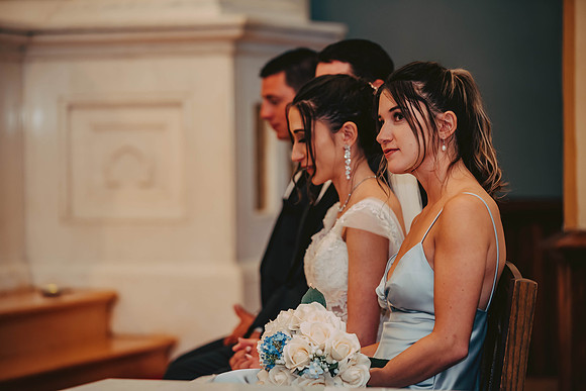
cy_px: 196
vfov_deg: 10.2
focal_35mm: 135
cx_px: 293
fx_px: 2198
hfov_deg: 15.2
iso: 800
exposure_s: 1/80
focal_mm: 135
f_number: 2.8
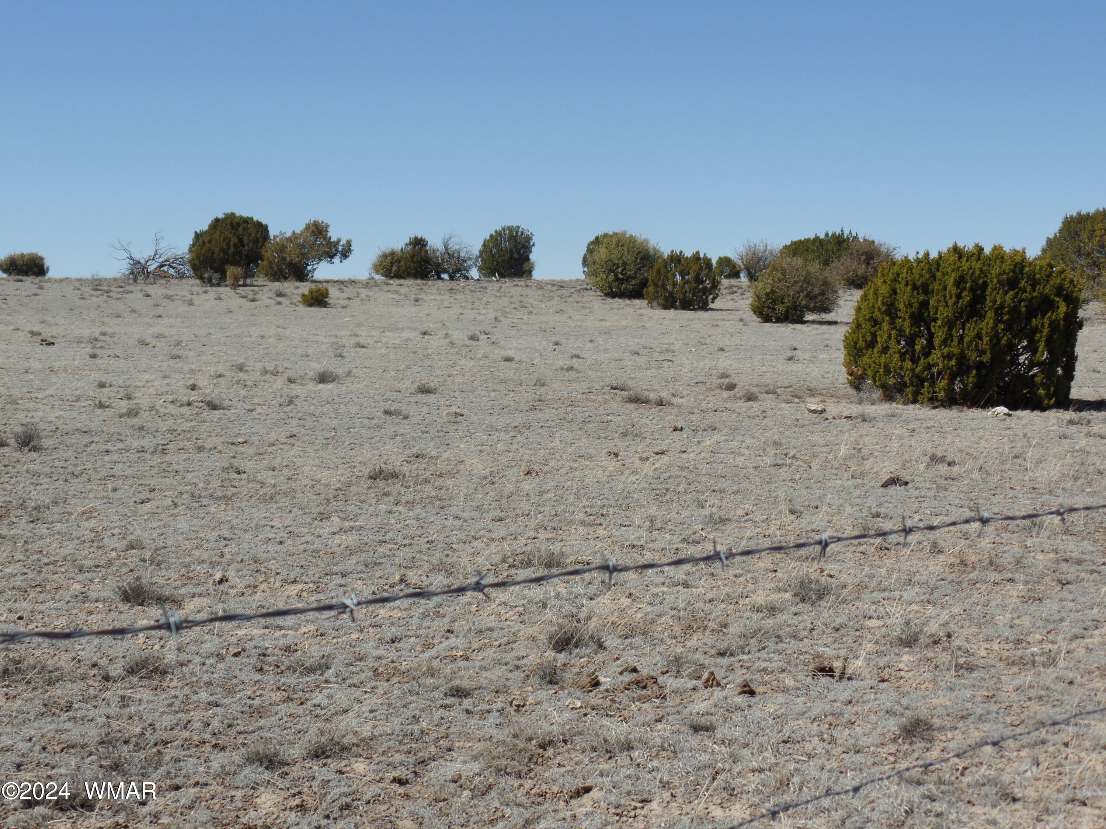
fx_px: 2045
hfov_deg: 30.3
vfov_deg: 22.9
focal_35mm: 64
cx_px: 553
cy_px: 414
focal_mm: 11.4
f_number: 3.6
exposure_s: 1/1000
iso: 80
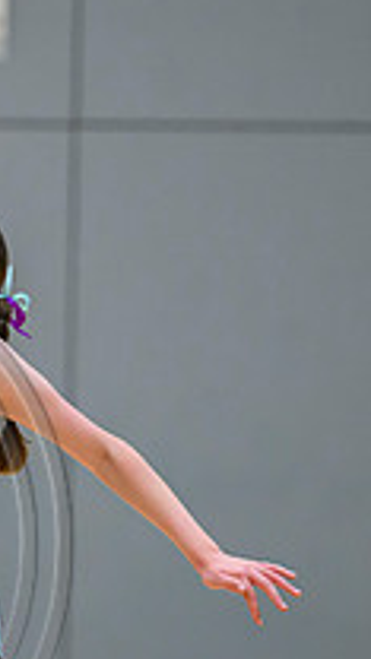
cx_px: -334
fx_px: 9811
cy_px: 542
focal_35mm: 561
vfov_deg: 3.8
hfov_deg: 2.2
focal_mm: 165
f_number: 2.8
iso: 3200
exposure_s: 1/1250
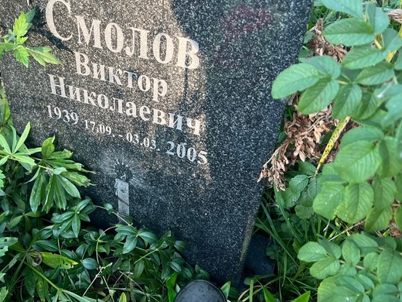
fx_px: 465
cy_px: 105
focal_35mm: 40
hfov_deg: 45.0
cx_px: 95
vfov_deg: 35.7
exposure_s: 1/121
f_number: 1.5
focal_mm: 5.7
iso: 40
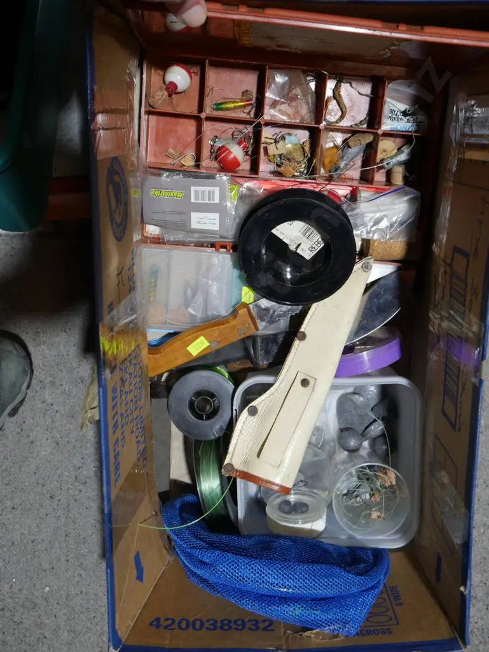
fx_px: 753
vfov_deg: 46.8
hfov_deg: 36.0
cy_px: 326
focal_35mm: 40
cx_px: 244
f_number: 4.4
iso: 500
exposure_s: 1/60
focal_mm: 20
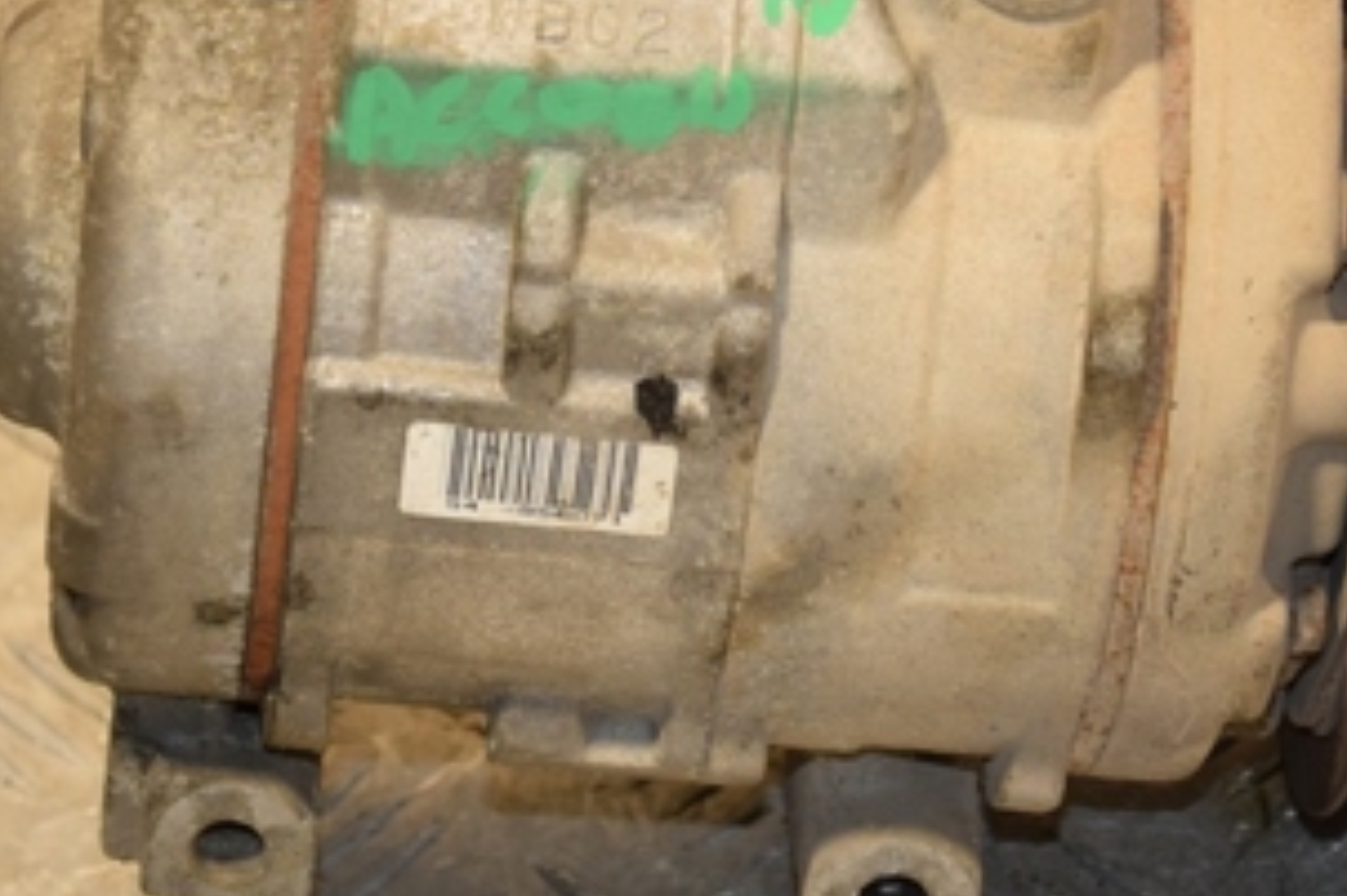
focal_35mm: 197
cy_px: 147
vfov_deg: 7.0
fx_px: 7367
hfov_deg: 10.4
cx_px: 687
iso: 800
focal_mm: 62
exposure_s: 1/200
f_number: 5.6
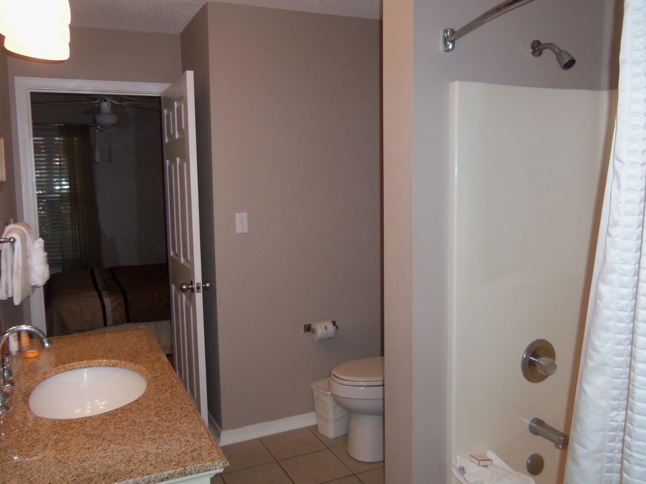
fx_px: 541
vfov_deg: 48.2
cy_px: 239
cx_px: 321
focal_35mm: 29
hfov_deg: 61.7
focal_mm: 5.1
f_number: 3.9
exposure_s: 1/40
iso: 100
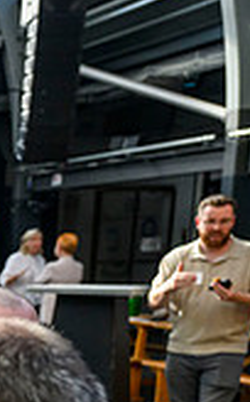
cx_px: -422
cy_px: 420
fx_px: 1006
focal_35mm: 92
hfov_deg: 11.0
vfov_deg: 21.6
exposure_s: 1/4000
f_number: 3.5
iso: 2500
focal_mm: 25.5
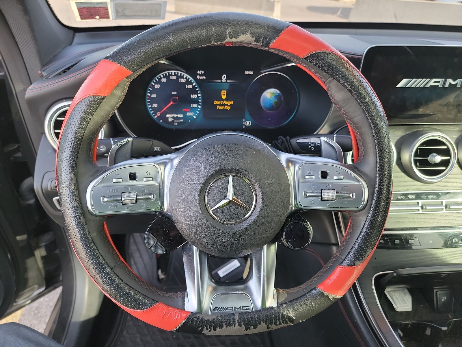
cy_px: 174
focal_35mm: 24
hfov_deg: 71.6
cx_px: 231
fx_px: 320
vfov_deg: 56.8
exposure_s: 1/59
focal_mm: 6.7
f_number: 1.8
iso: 120
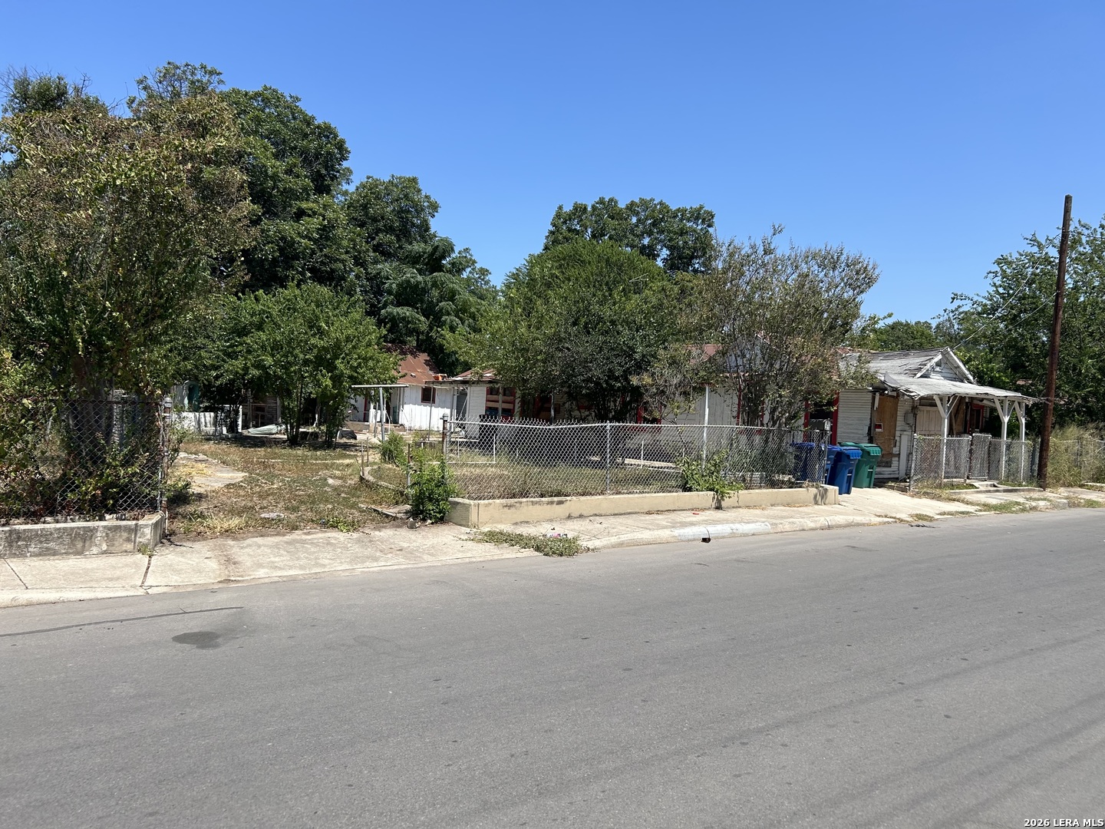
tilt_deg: -0.4
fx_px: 830
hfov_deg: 67.3
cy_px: 414
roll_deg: -2.3
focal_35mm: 26
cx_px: 552
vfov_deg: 53.1
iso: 50
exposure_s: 1/3571
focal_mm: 5.7
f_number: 1.5
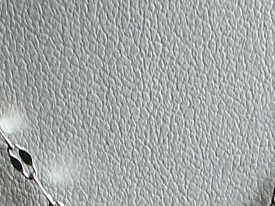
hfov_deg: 9.1
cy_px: 364
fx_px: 1708
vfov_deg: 6.8
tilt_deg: -54.8
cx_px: 285
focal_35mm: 215
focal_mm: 3
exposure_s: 1/100
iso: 32
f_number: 1.8
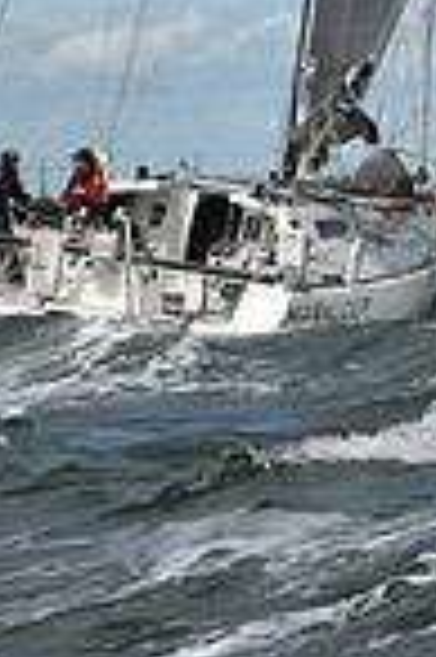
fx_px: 5080
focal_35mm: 279
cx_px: 416
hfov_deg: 4.9
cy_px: -446
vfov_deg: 7.2
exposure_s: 1/1000
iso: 320
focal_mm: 70
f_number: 10
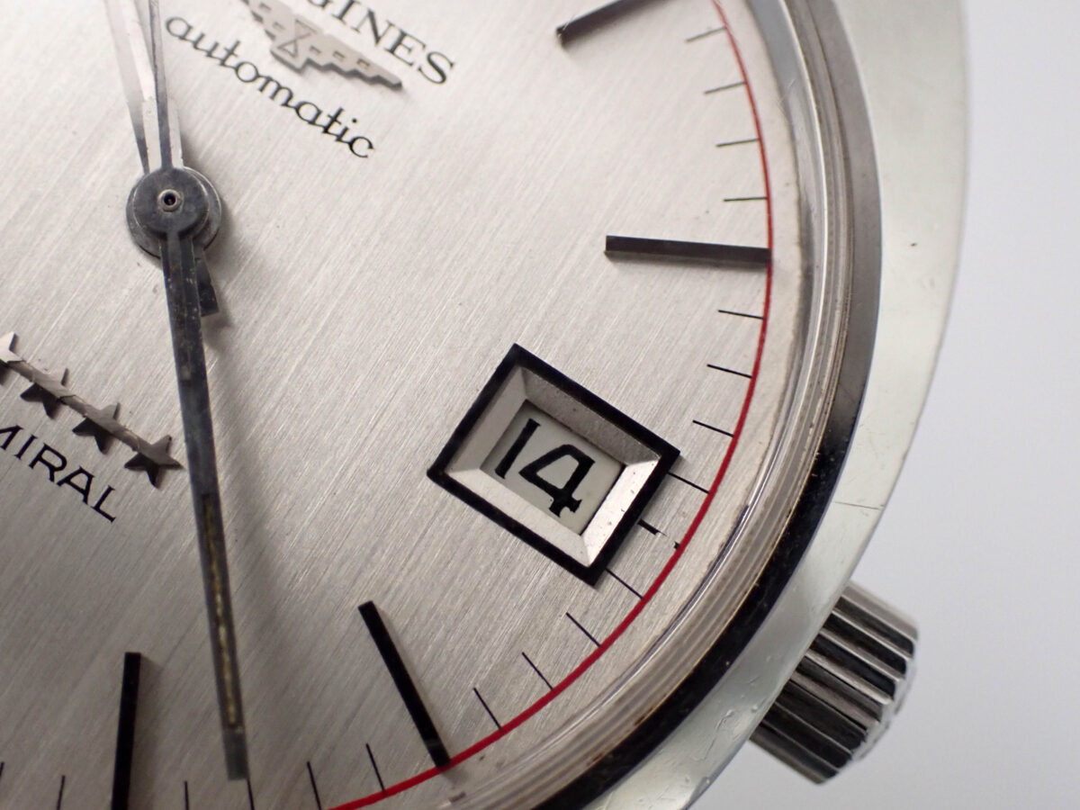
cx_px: 540
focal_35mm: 67
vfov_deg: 21.9
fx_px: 2090
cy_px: 405
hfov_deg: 29.0
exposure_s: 1/160
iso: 800
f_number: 3.8
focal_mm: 11.88
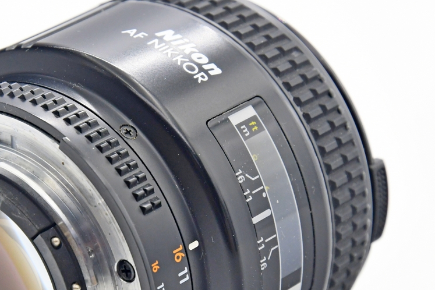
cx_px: 135
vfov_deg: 5.7
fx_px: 2912
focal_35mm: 241
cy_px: 216
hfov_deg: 8.5
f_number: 8
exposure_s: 1/125
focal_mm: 80
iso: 1250
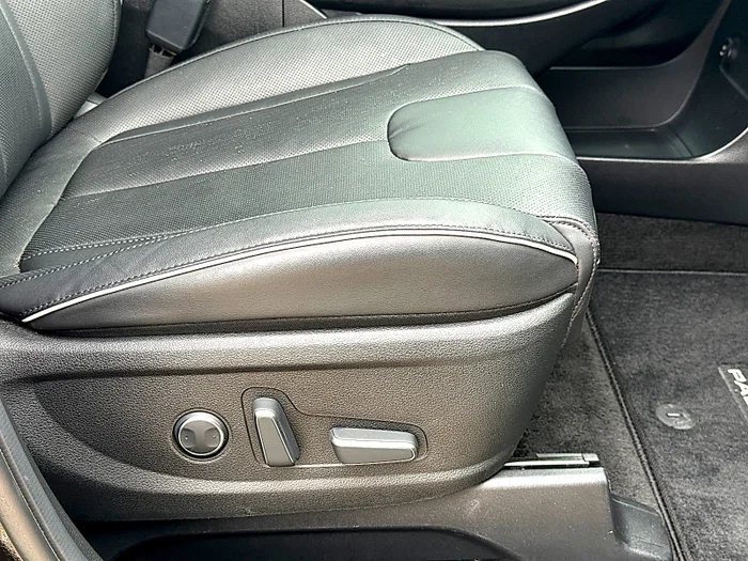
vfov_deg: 30.3
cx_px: 374
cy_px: 280
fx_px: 1037
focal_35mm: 48
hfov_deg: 39.7
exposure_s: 1/108
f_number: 1.78
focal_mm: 6.86
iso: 80
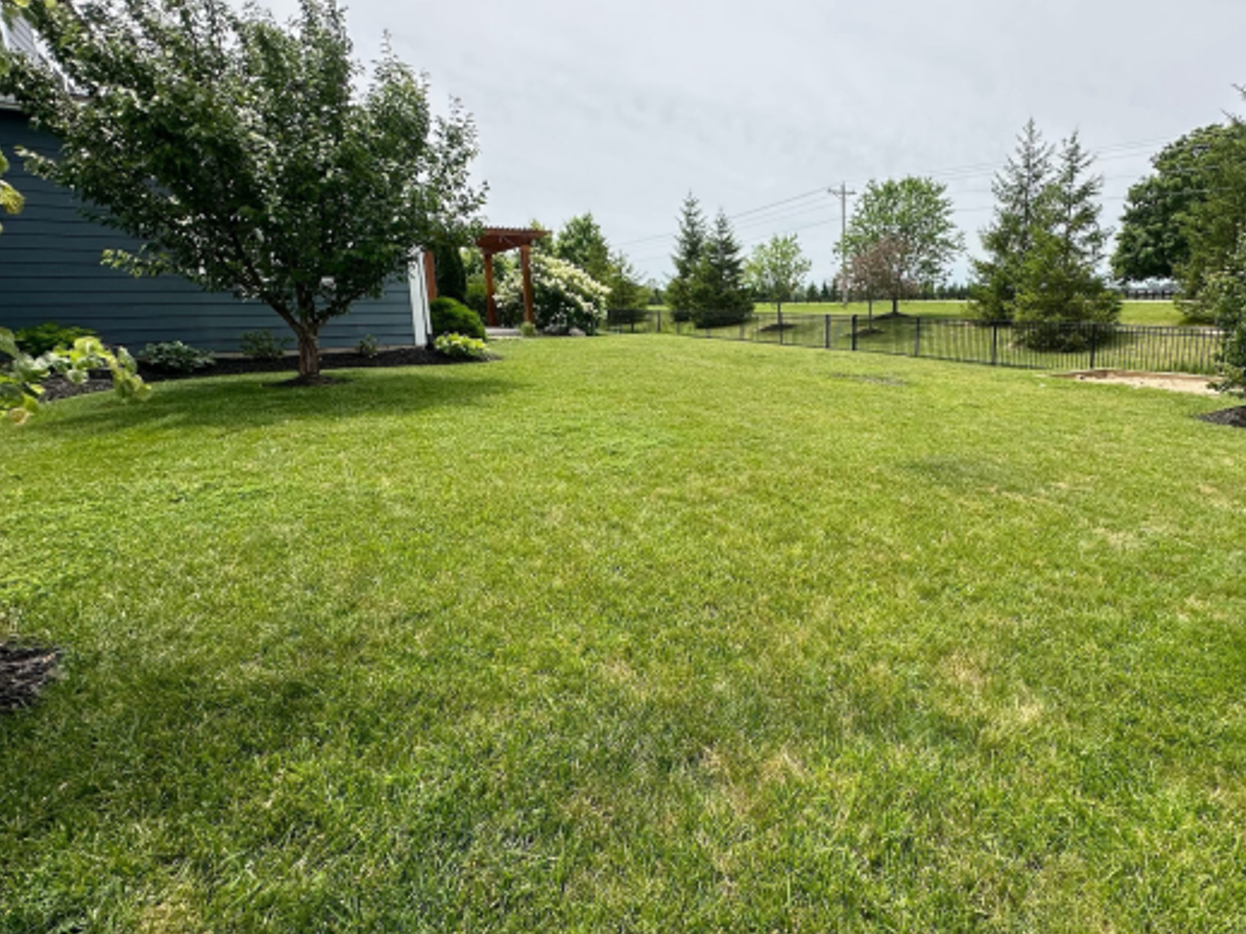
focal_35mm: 18
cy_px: 406
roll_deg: +0.3
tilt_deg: -9.3
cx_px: 777
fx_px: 648
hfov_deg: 86.1
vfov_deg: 71.3
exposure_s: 1/1511
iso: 50
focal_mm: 2.22
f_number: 2.2
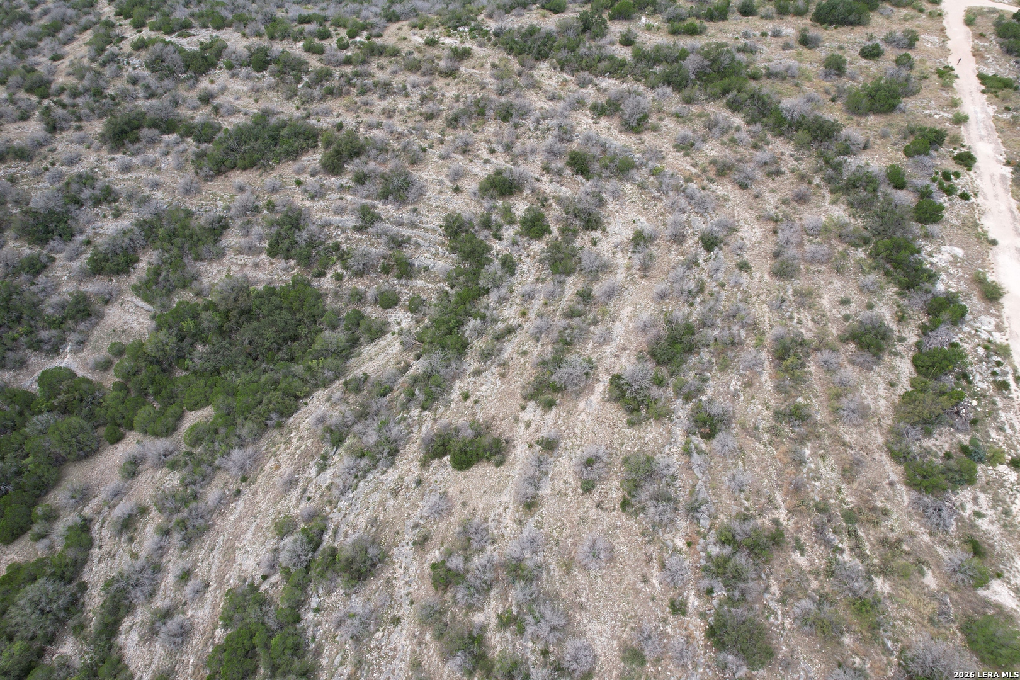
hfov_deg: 78.6
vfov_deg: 57.2
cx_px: 510
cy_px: 340
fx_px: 623
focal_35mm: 22
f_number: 2.8
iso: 100
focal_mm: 8.38
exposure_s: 1/500
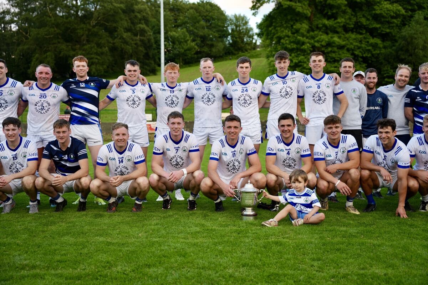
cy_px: 142
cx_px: 214
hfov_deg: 46.3
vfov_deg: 31.8
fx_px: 500
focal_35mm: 42
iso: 500
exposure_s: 1/500
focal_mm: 42.1
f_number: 2.8
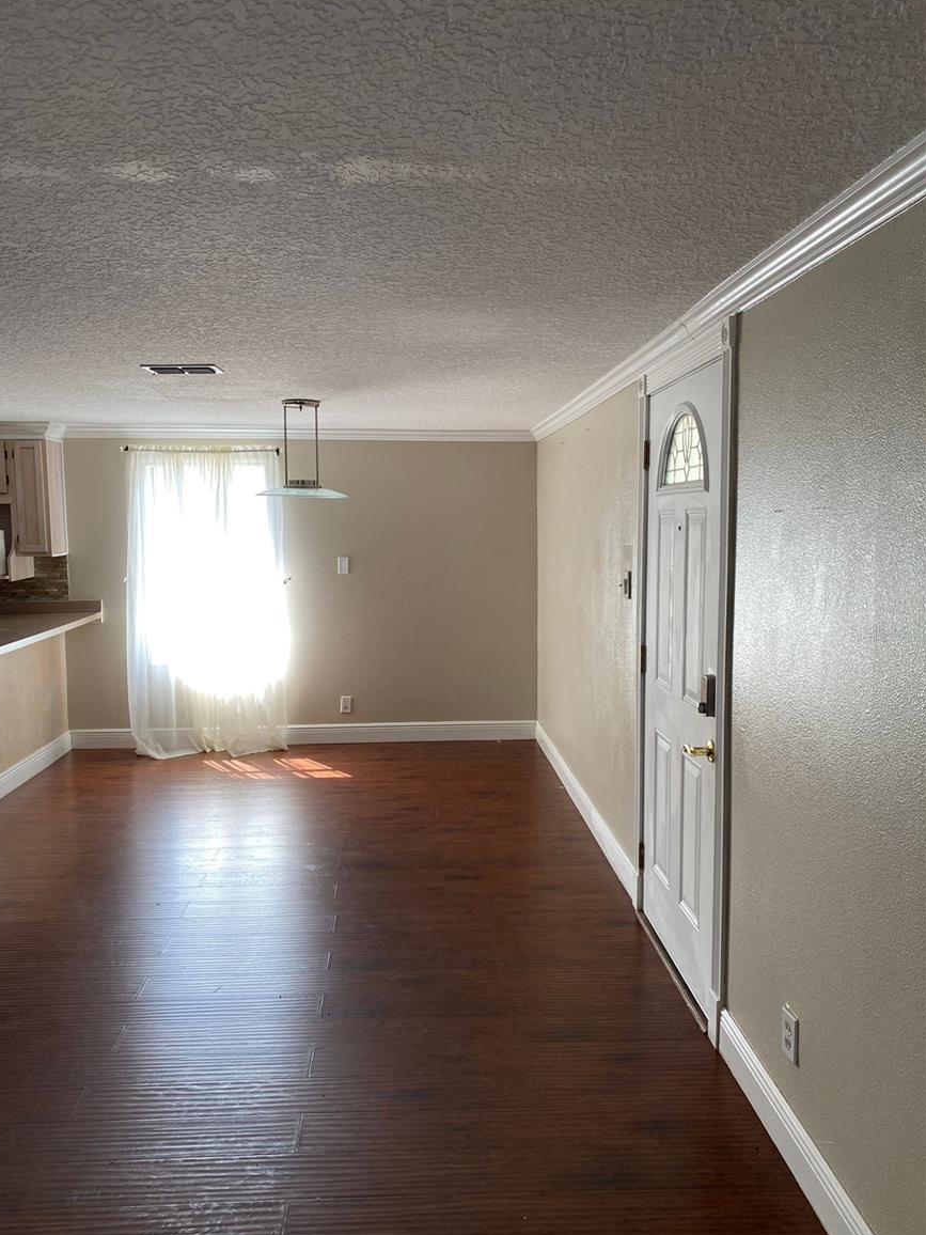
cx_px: 446
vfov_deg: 65.3
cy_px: 634
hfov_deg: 51.3
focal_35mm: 27
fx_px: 963
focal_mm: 4.25
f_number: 1.8
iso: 80
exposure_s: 1/120
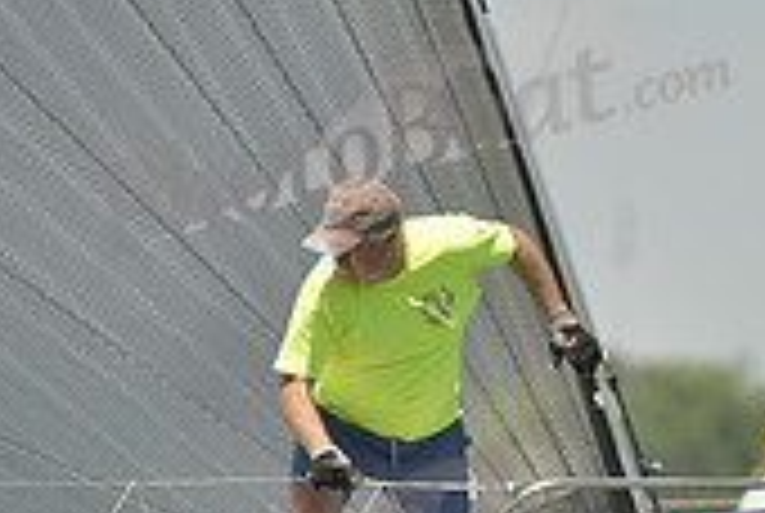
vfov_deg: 1.2
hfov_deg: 1.8
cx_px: 968
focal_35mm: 1157
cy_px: 722
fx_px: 24629
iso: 200
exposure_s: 1/1250
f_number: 4.5
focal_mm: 340
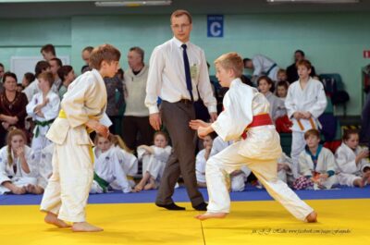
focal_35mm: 75
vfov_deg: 18.1
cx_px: 185
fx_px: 769
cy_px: 122
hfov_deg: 27.0
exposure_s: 1/320
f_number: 2.5
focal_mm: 50
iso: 500
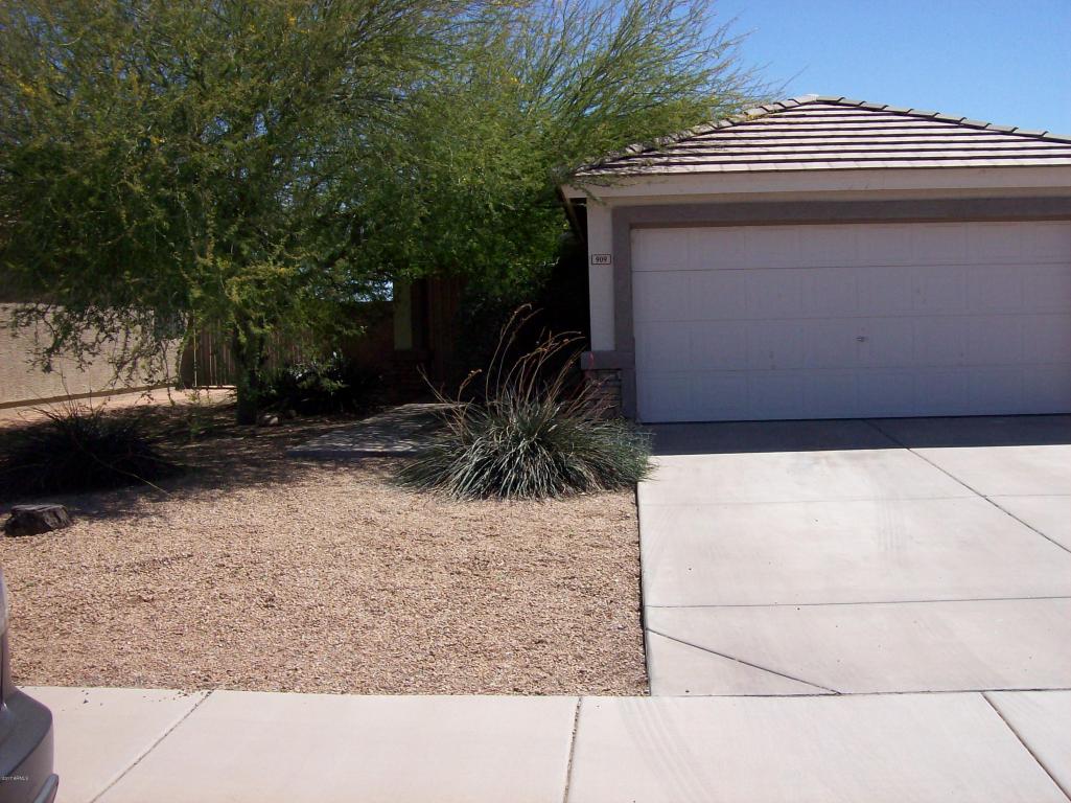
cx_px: 536
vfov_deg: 39.6
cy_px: 402
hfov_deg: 51.4
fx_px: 1113
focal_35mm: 36
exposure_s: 1/898
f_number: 4.8
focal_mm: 6
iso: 80
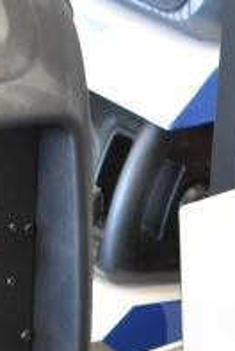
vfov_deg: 13.0
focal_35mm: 153
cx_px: 319
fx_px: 1493
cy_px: 444
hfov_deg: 8.8
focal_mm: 22
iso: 1600
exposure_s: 1/40
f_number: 3.8
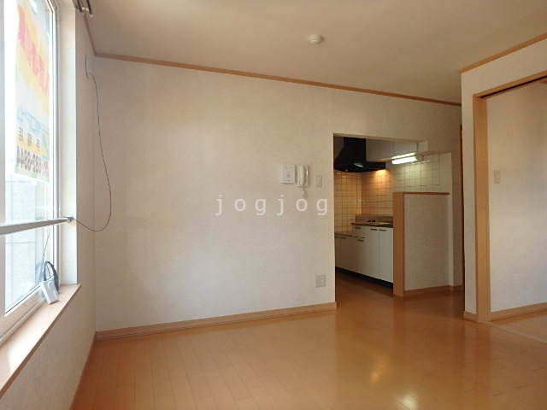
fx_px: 332
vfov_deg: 63.4
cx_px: 274
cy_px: 205
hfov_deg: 79.0
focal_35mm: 21
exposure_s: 1/30
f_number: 3.5
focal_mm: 3.7
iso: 250
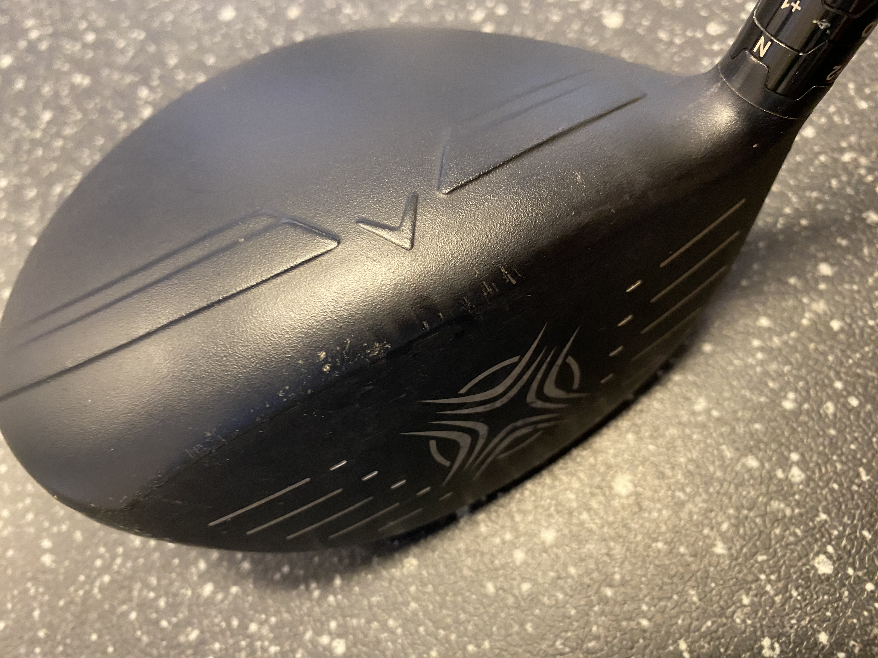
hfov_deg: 69.4
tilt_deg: -63.3
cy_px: 329
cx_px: 439
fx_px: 634
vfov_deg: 54.9
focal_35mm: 25
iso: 400
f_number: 1.8
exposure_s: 1/33
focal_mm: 4.25
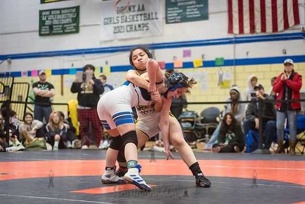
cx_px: 152
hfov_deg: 25.3
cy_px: 102
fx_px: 679
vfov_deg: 17.0
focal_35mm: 80
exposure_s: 1/500
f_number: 3.2
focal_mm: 80
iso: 8000
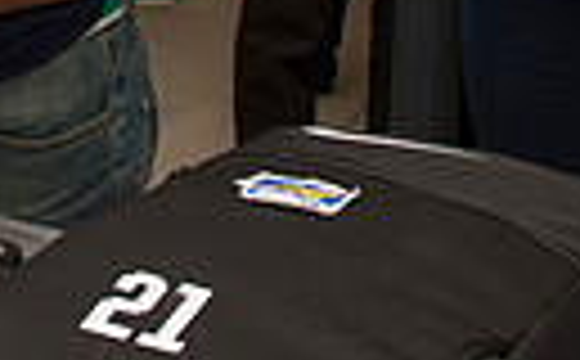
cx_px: -115
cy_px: -440
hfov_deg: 15.0
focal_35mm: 135
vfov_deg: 8.9
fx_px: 2129
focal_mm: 24
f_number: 6.3
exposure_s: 1/160
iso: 500
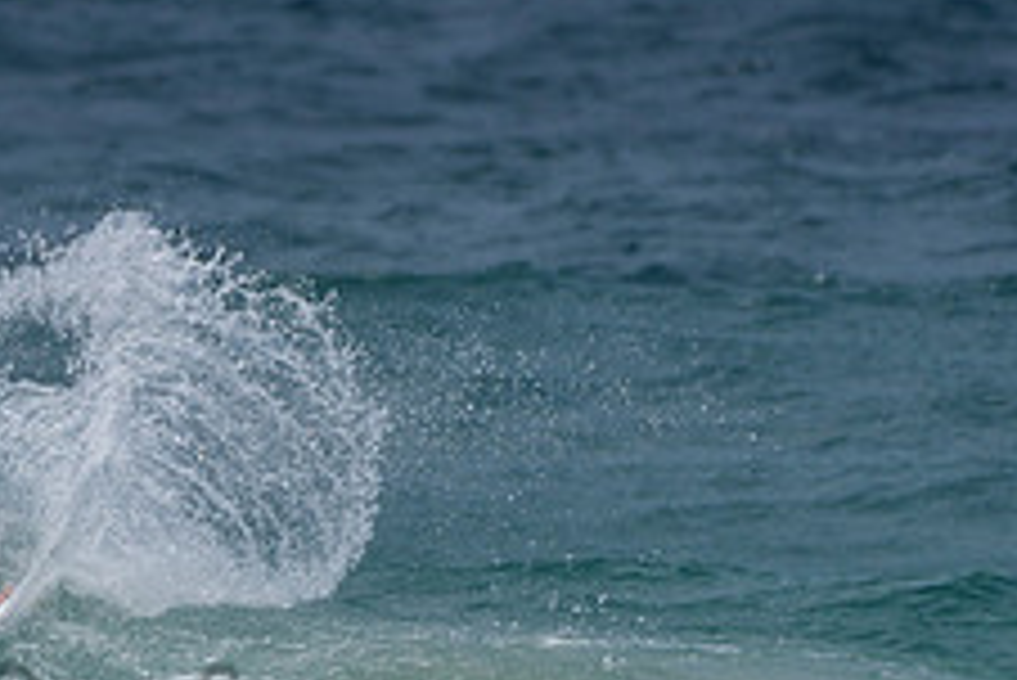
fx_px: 44577
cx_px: -66
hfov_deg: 1.3
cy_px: 571
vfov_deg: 0.9
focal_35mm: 1577
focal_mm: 500
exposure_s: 1/2000
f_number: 5.6
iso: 64
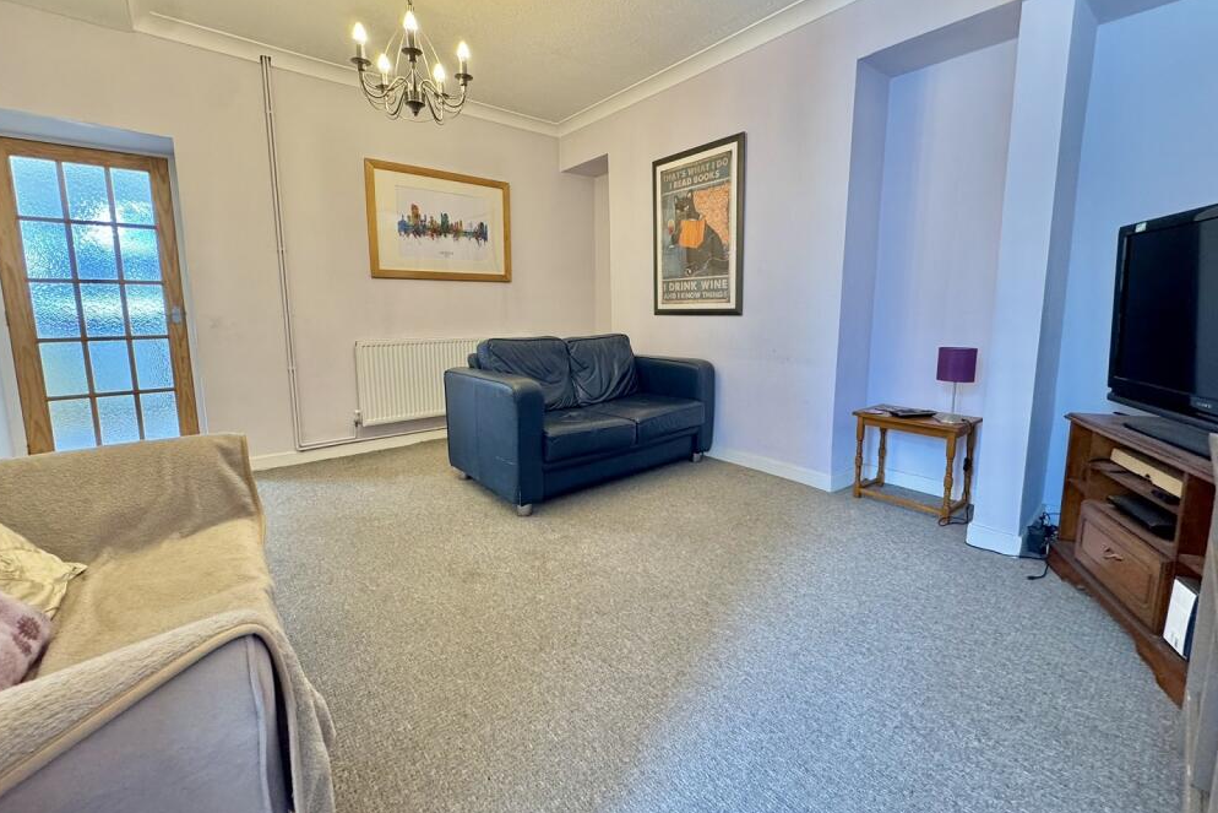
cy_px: 378
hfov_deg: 100.4
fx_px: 508
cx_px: 610
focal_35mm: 15
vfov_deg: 77.2
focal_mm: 2.22
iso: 250
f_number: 2.2
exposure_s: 1/50
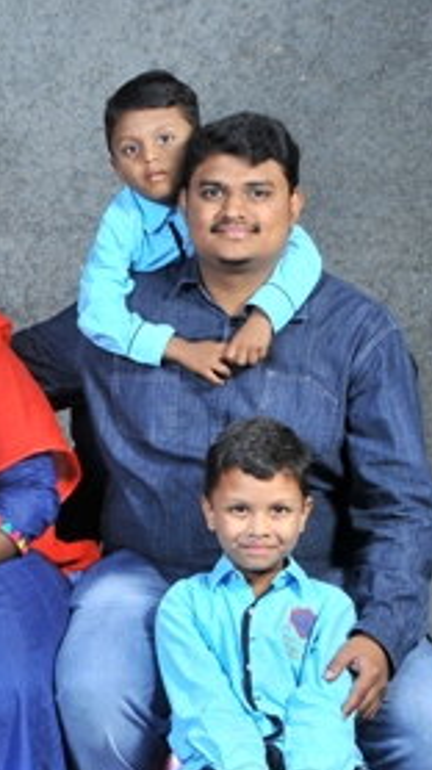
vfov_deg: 27.9
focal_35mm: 76
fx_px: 1551
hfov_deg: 15.5
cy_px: 407
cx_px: -11
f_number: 7.1
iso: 200
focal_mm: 30
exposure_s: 1/125
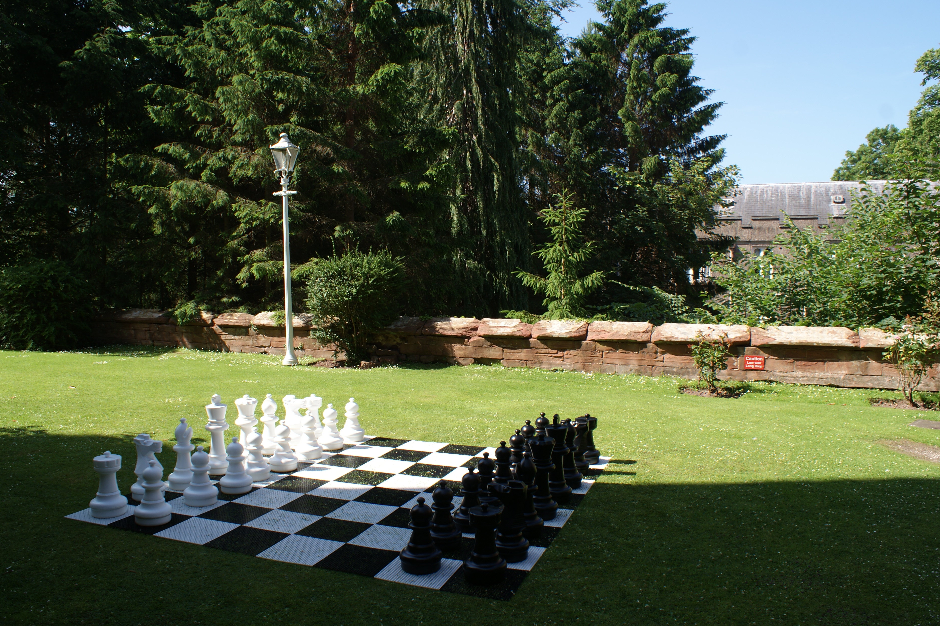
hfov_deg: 65.5
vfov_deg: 46.4
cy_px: 301
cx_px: 481
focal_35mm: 28
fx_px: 731
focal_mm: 18
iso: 100
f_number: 10
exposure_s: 1/80
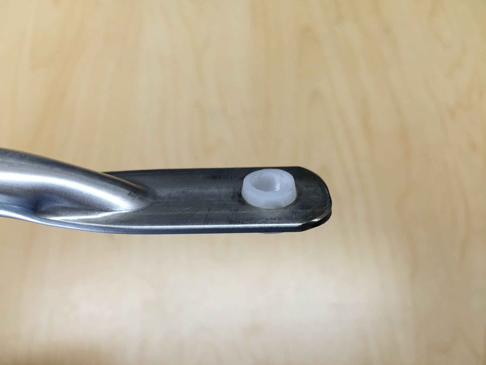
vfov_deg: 48.2
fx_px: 407
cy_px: 182
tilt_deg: -63.7
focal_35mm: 29
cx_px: 243
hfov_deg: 61.7
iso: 50
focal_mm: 4.15
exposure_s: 1/120
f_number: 2.2
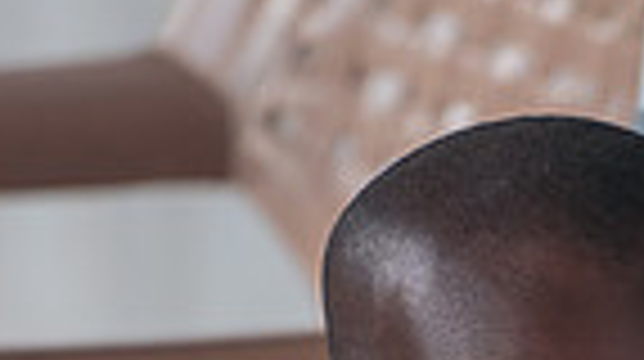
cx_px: 1034
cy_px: 898
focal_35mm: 901
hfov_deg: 2.4
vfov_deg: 1.3
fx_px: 15366
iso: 500
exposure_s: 1/200
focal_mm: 200
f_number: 4
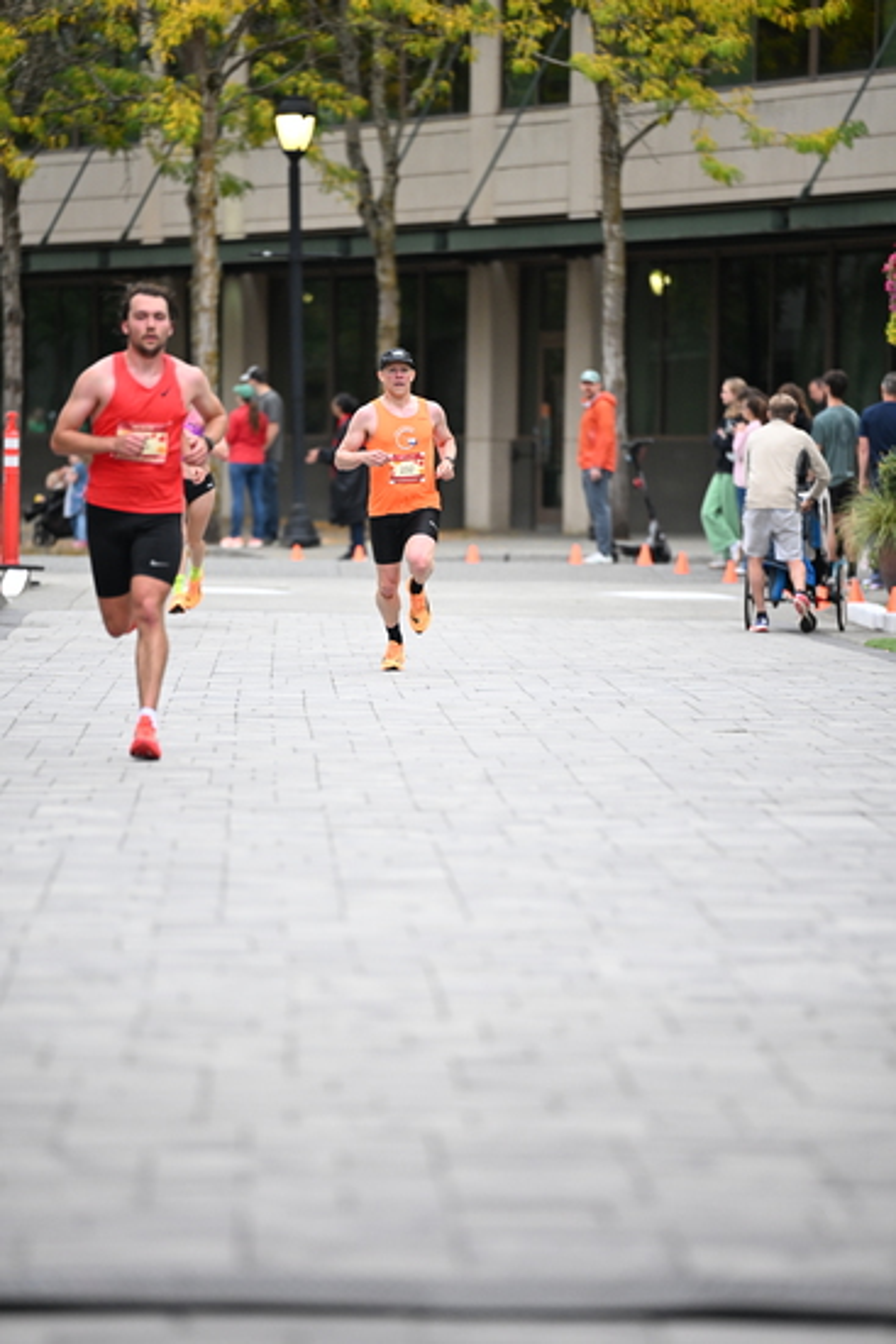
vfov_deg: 10.3
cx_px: 448
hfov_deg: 6.9
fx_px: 7461
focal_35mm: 200
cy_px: 672
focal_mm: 200
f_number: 2.8
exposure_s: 1/1000
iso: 1600
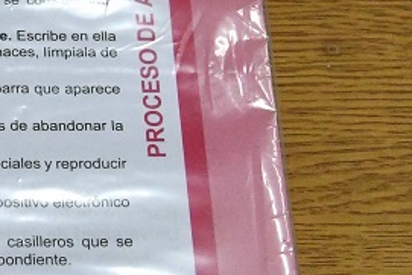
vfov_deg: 6.9
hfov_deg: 10.0
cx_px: -181
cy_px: -29
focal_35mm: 199
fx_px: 2279
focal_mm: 30
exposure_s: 1/200
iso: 4000
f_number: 5
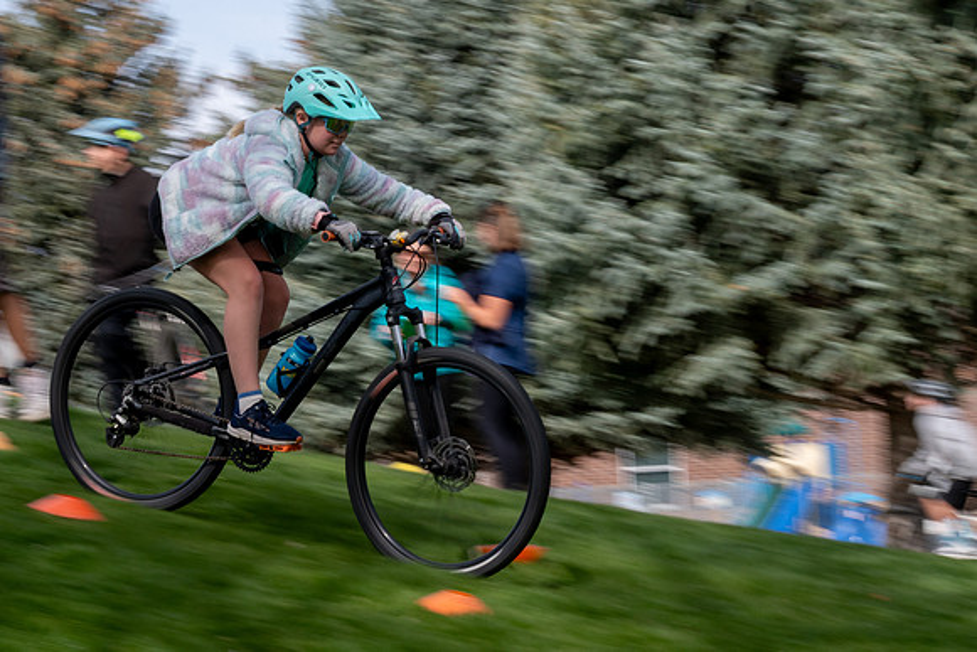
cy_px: 246
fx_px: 3981
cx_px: 469
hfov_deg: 14.0
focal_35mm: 147
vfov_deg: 9.4
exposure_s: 1/60
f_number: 22
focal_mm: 75
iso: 200
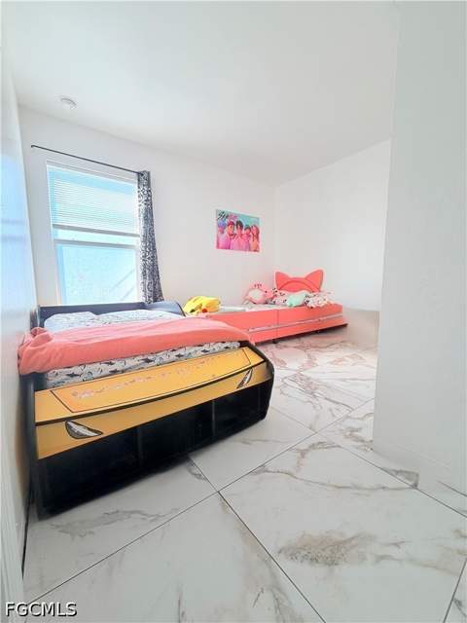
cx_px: 234
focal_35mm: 14
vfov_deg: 102.1
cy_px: 312
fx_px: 252
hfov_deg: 85.7
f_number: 2.2
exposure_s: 1/127
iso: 64
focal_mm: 2.22
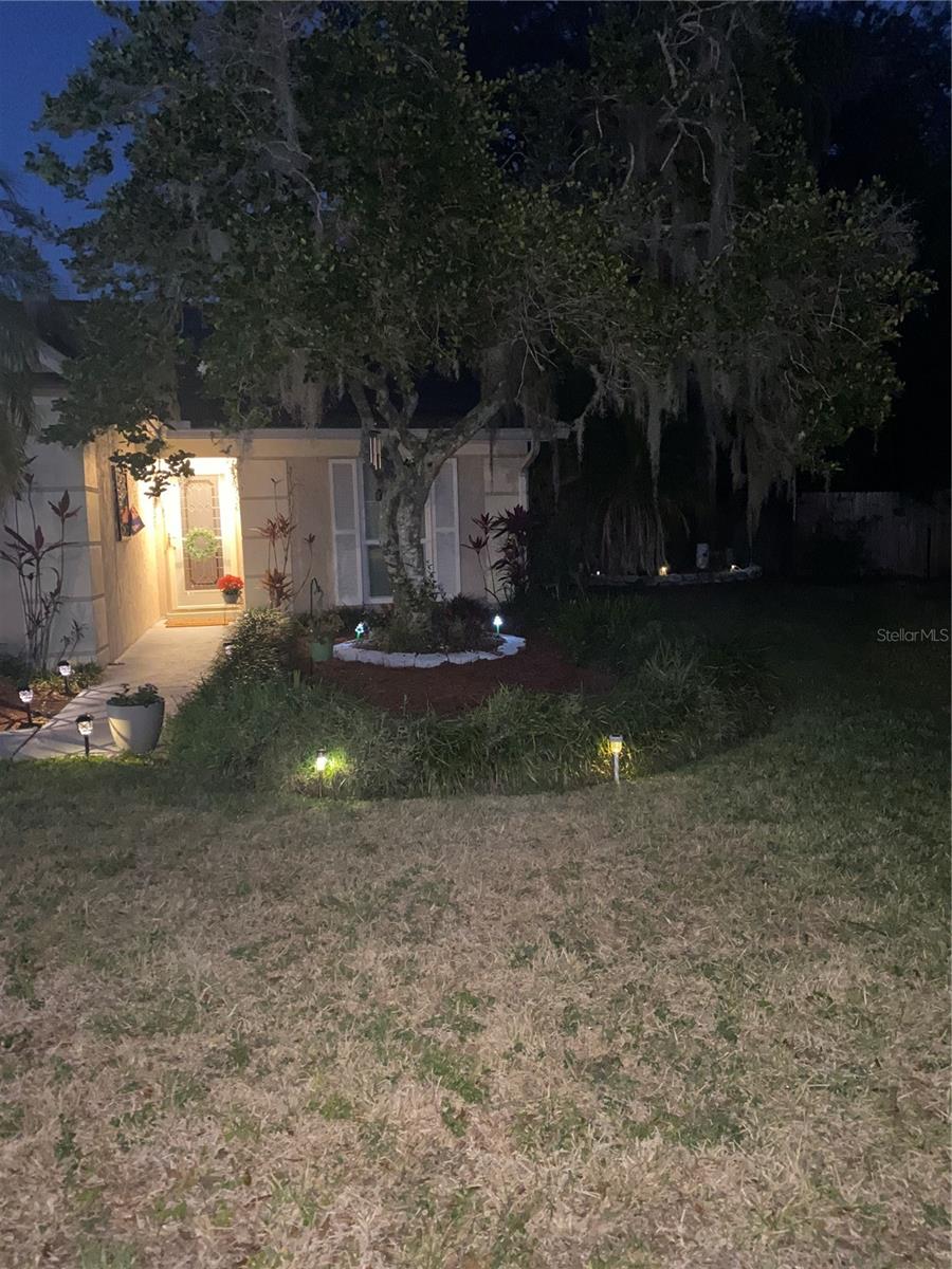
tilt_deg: -5.0
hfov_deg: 53.1
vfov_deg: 67.3
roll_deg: +1.4
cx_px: 476
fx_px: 953
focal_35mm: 26
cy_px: 634
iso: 640
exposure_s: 1/4
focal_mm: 4.25
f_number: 1.8
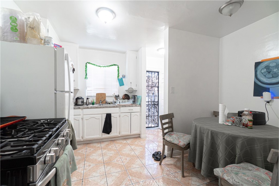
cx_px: 140
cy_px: 93
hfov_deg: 100.4
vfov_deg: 77.3
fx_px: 116
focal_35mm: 15
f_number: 7.1
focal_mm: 10
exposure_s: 1/5
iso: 320
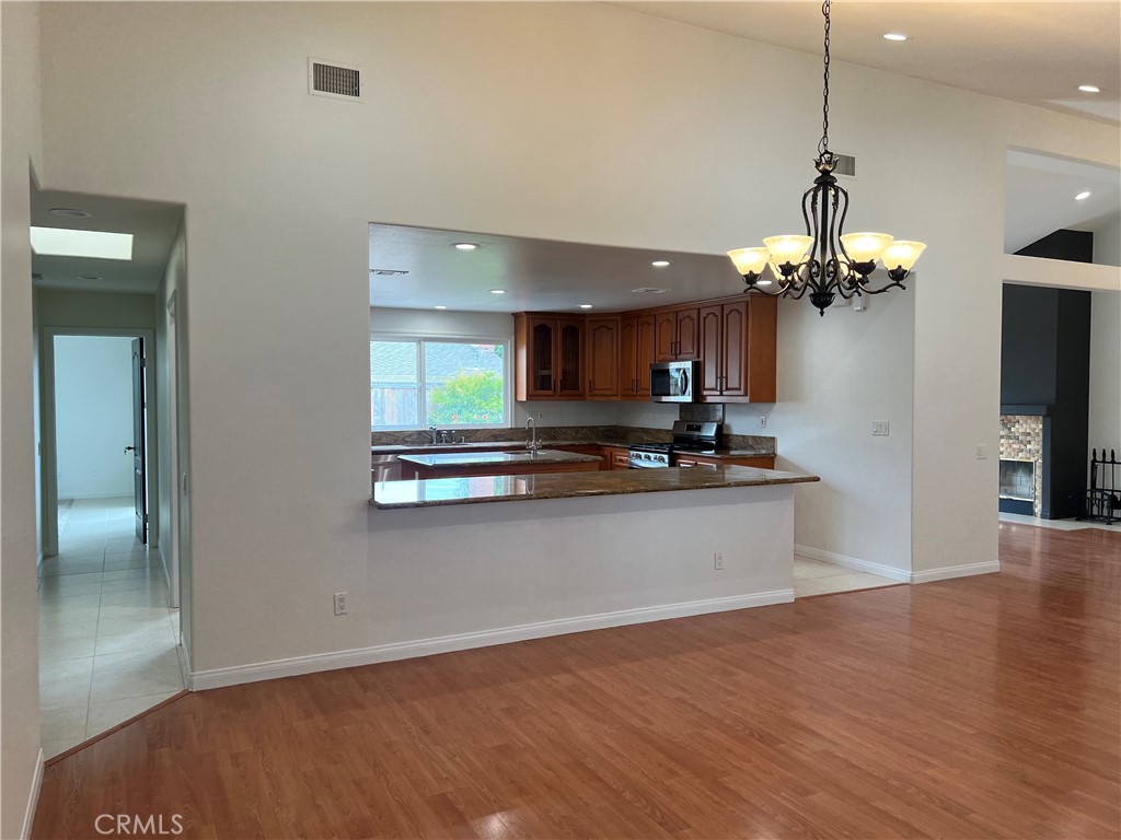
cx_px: 560
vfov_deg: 53.1
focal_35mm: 26
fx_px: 842
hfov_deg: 67.3
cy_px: 420
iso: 64
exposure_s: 1/120
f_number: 1.5
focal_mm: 5.7
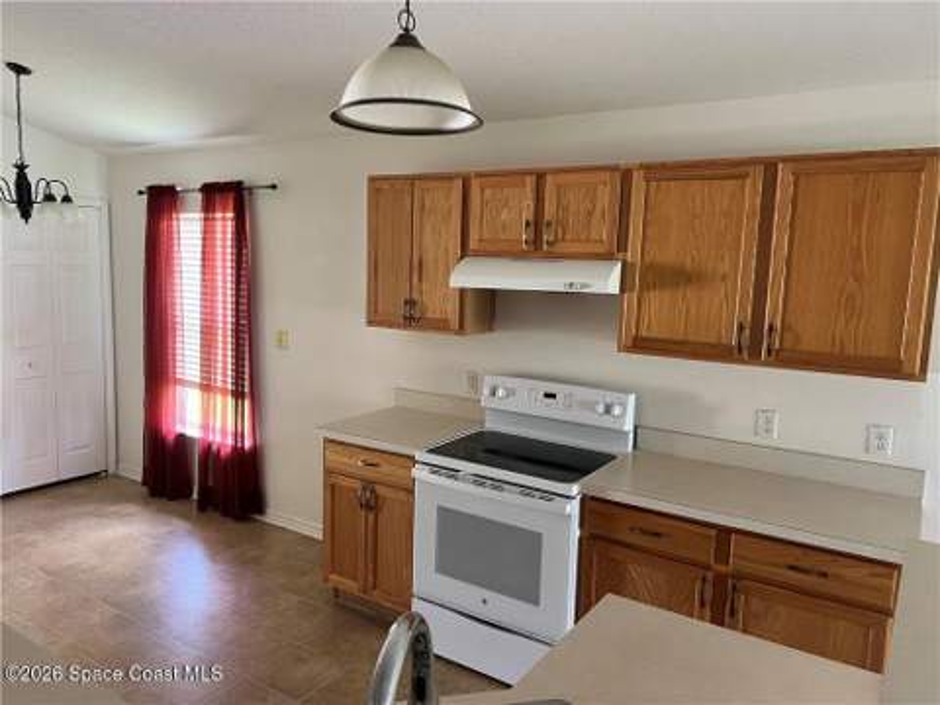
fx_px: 706
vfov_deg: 53.1
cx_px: 470
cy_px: 352
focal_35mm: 26
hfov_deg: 67.3
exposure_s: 1/60
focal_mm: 5.7
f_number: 1.5
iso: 200
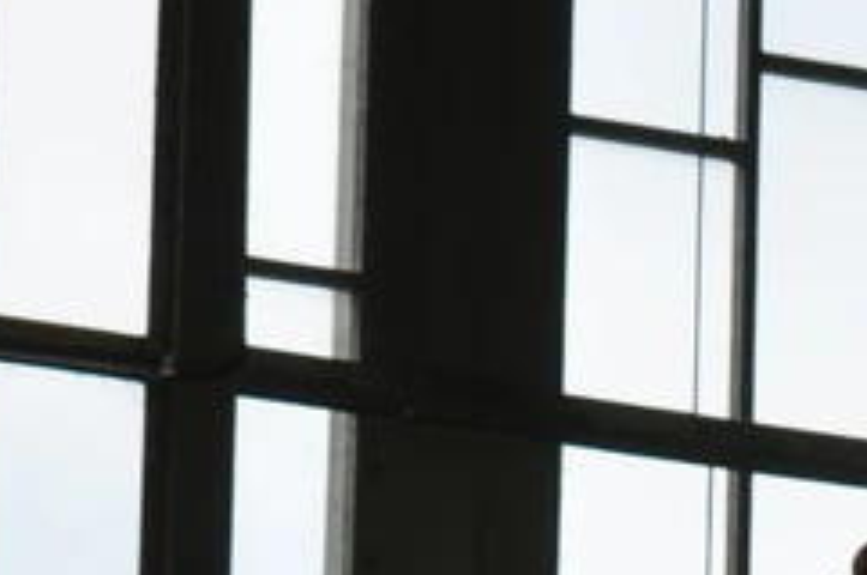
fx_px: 12341
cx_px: 4
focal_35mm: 513
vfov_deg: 2.7
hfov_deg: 4.0
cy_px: 1337
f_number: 8
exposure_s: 1/200
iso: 100
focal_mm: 55
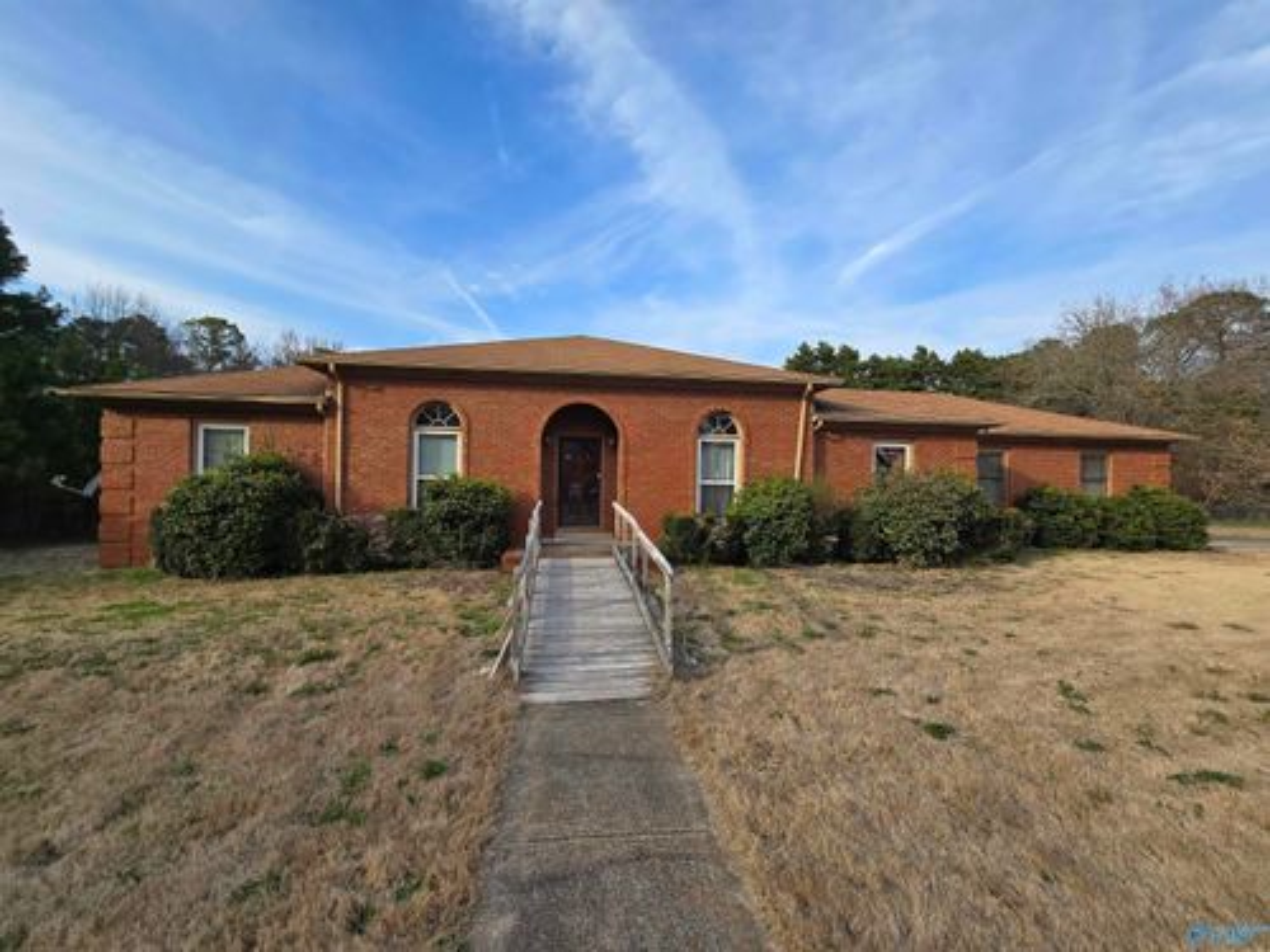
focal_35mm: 13
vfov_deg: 89.9
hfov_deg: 106.2
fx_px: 477
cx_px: 635
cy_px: 476
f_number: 2.2
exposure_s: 1/1129
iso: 50
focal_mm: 2.2
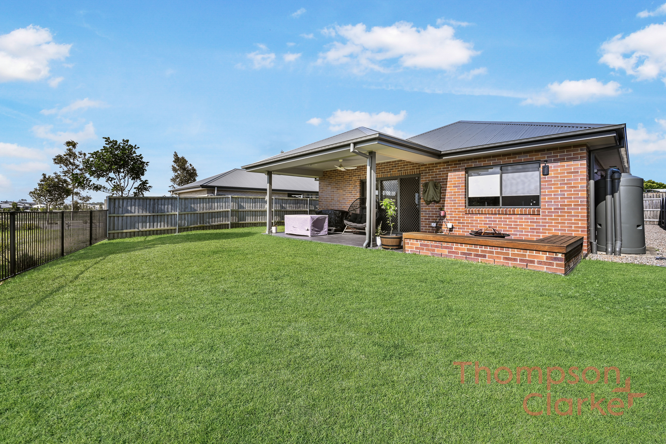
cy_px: 222
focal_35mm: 14
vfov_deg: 81.3
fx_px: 259
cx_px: 333
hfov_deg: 104.2
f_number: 9
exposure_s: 1/160
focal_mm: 14
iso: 100
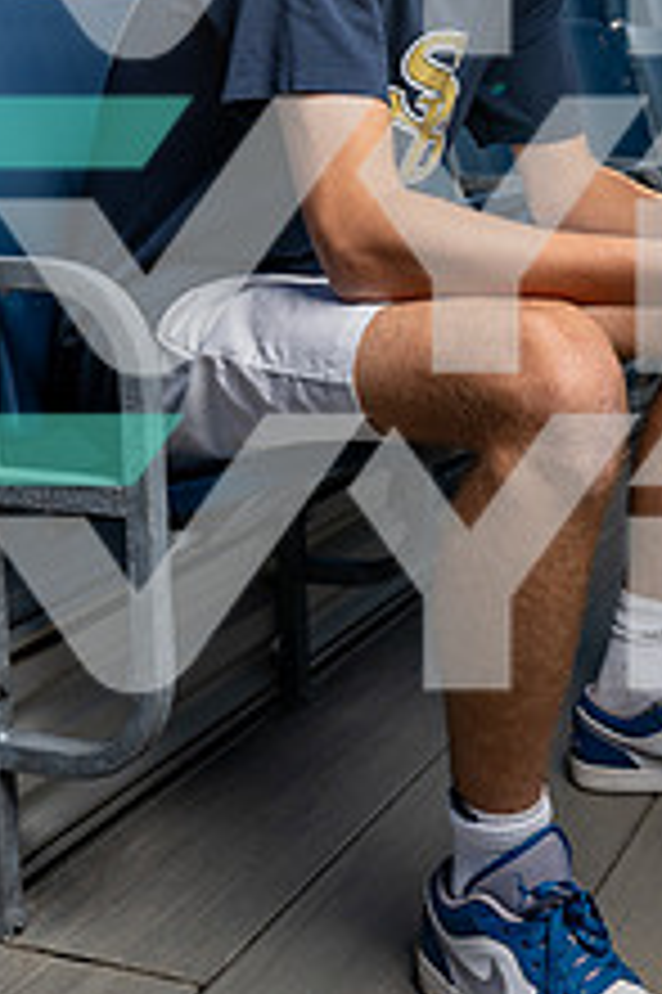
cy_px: 238
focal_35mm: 57
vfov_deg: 34.3
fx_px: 1575
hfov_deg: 23.2
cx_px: 585
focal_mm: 28
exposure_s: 1/1000
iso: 100
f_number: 4.5
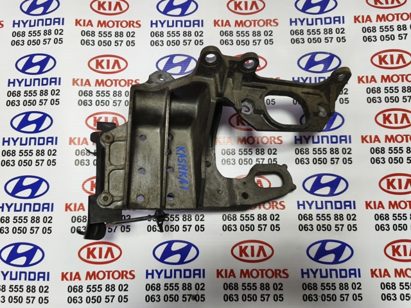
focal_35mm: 23
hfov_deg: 73.9
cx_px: 206
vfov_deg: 58.9
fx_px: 273
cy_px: 154
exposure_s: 1/50
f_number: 1.7
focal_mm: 5.35
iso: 250
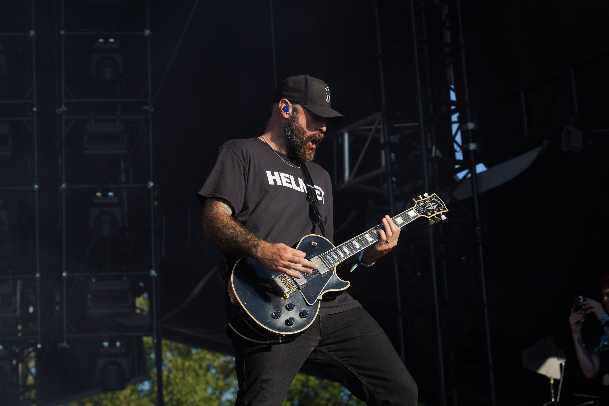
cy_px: 203
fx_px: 1776
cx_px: 304
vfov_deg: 13.0
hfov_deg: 19.5
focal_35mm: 105
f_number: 6.3
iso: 100
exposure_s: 1/400
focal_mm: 105
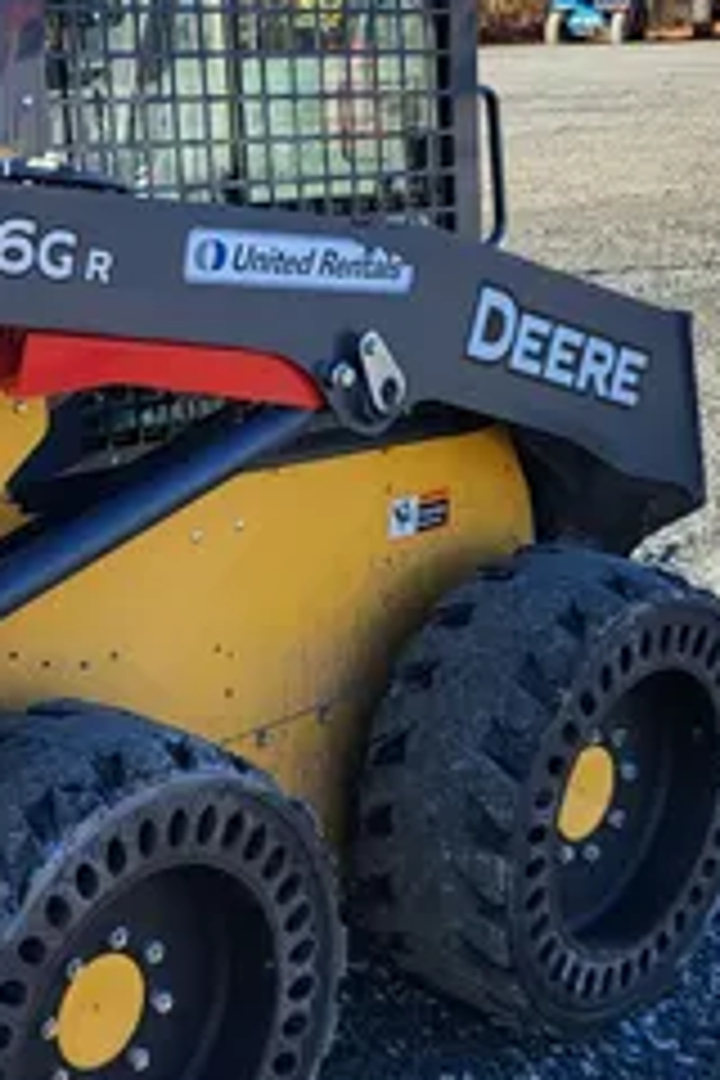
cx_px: -284
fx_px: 1860
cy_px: 439
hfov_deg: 19.7
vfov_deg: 32.3
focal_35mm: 62
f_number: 1.8
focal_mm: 5.4
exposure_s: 1/659
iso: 40
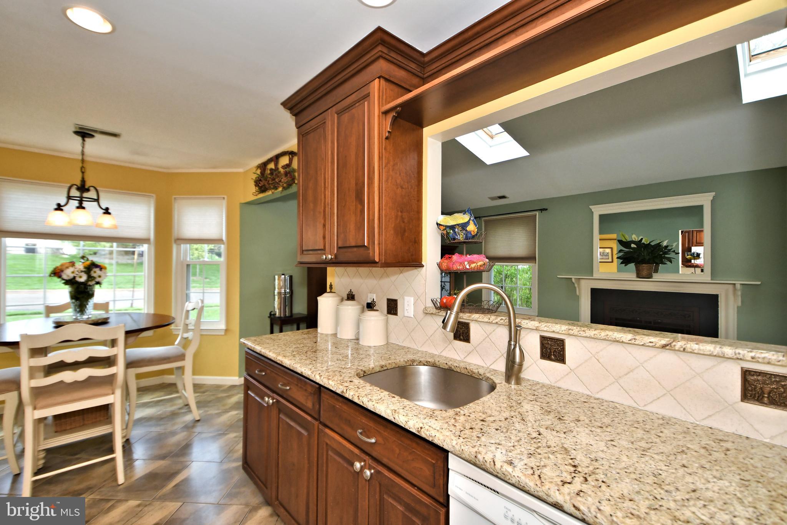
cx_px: 394
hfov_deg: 100.4
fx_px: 328
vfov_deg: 77.3
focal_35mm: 15
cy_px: 262
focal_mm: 10
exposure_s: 1/250
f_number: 4.5
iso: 500
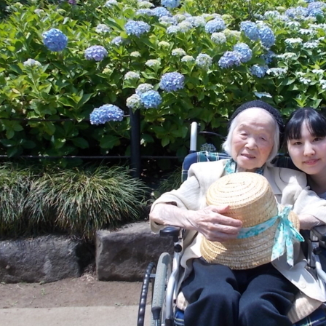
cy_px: 154
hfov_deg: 39.9
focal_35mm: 41
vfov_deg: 40.9
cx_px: 239
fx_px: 437
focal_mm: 4.6
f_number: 3.2
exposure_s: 1/640
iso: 80
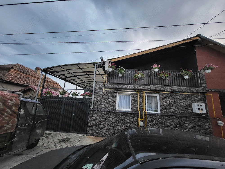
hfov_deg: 106.2
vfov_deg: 89.9
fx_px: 84
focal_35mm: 13
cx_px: 112
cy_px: 84
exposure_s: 1/50
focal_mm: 1.74
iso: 200
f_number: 2.2
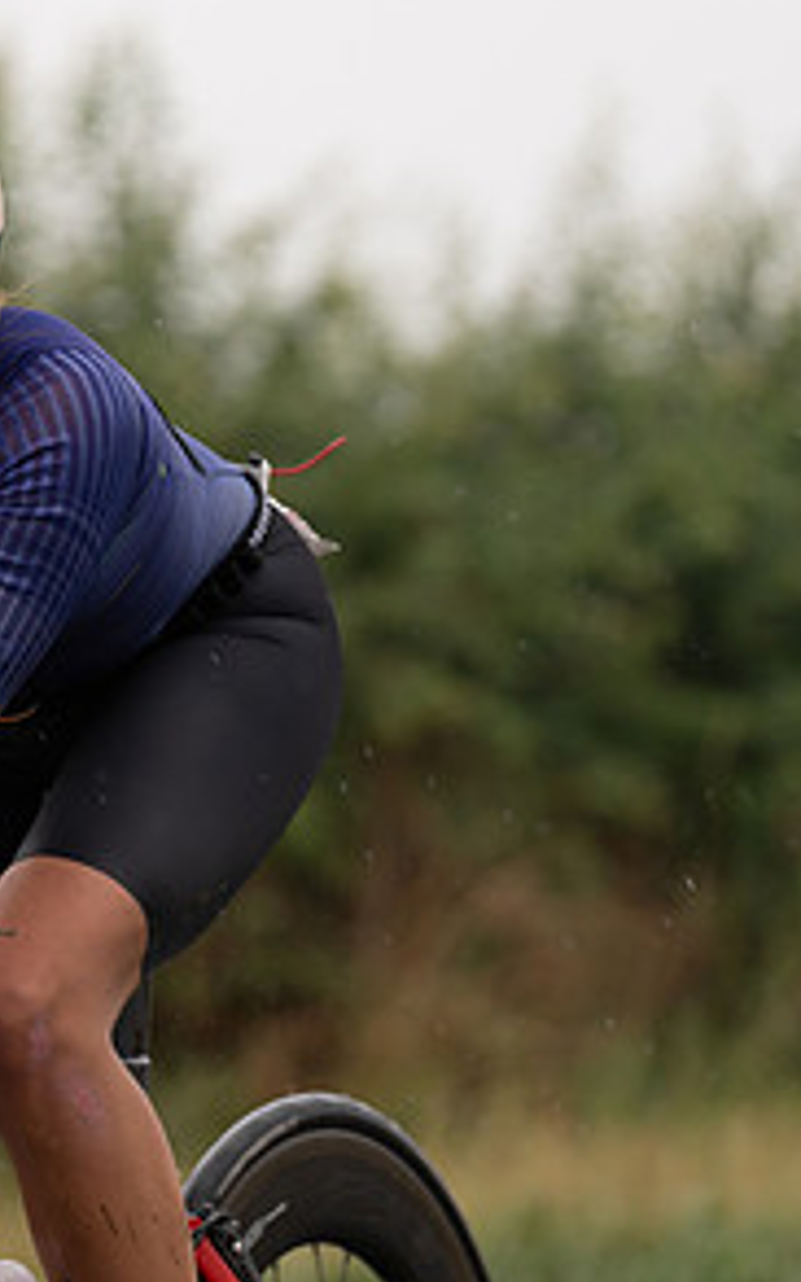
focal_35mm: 379
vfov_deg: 5.5
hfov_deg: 3.5
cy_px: 641
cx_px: -271
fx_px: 13244
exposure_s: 1/1000
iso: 100
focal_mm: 188
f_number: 4
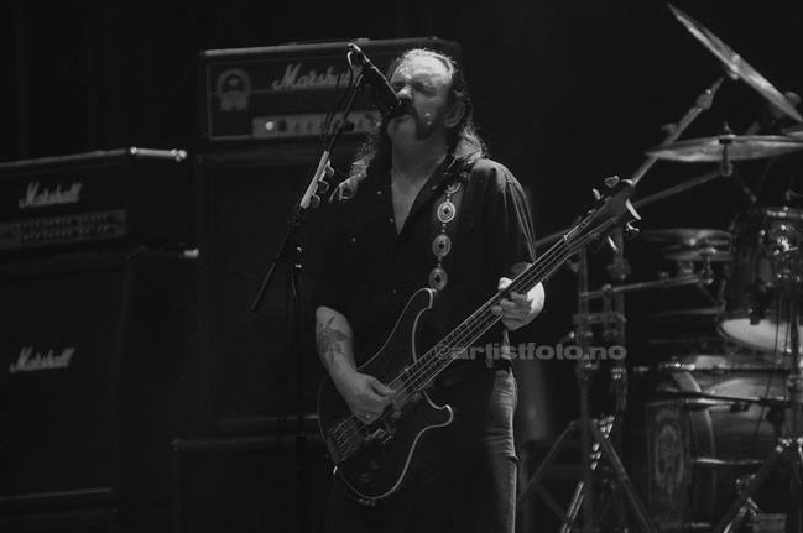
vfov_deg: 4.1
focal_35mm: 333
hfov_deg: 6.2
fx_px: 7418
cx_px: 444
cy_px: 262
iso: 1600
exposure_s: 1/250
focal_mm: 200
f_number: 2.8
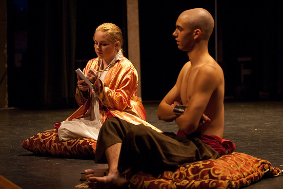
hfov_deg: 17.0
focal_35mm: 120
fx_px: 944
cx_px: 142
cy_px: 94
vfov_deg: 11.4
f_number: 2.8
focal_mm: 80
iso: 1000
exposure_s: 1/160
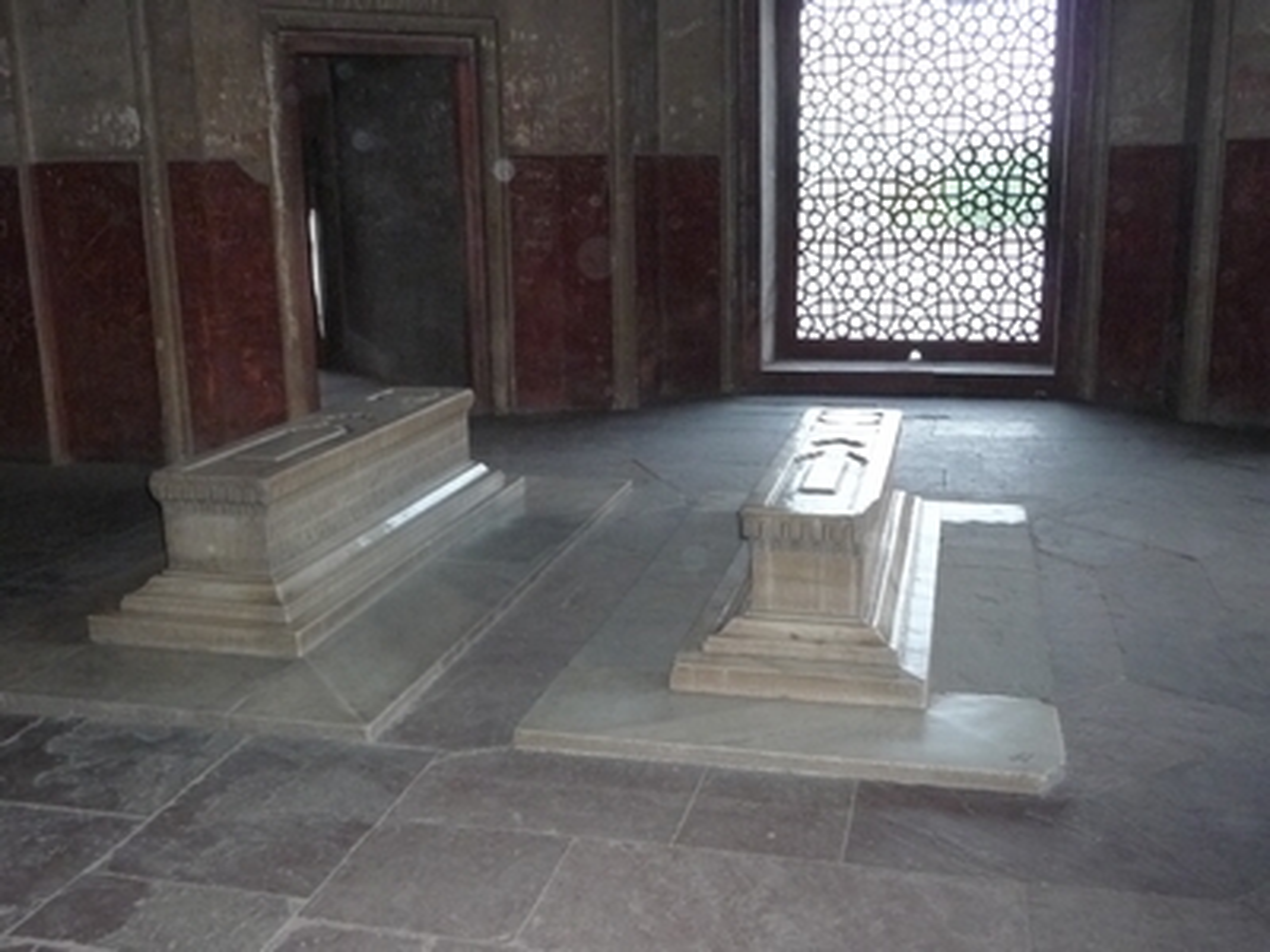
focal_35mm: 35
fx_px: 1284
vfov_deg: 40.7
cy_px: 476
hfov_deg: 52.6
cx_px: 635
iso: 400
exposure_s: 1/8
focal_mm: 4.7
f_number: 3.3
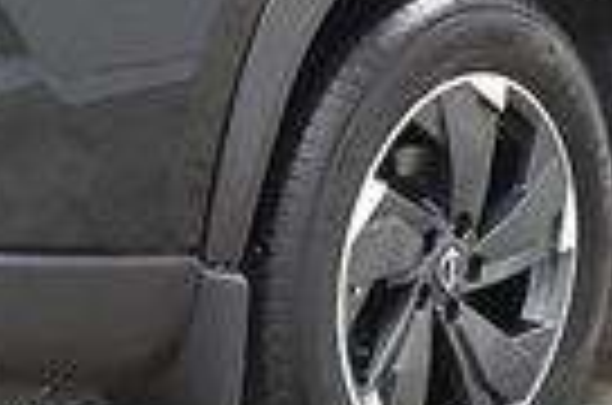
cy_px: -227
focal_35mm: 170
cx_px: 256
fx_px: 2883
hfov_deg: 12.1
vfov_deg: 7.9
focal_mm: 24
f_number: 4.5
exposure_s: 1/200
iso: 2500
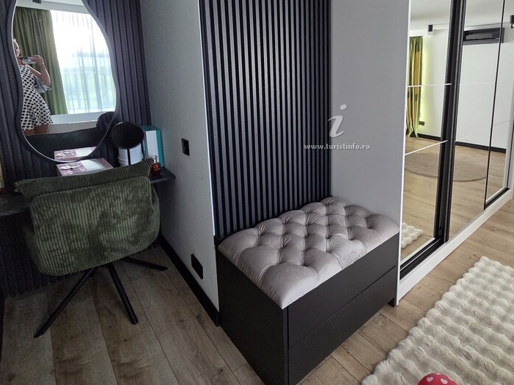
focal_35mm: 19
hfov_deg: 82.3
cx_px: 336
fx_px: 282
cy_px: 125
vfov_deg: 66.6
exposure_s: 1/200
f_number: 2.2
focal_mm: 2.2
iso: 400
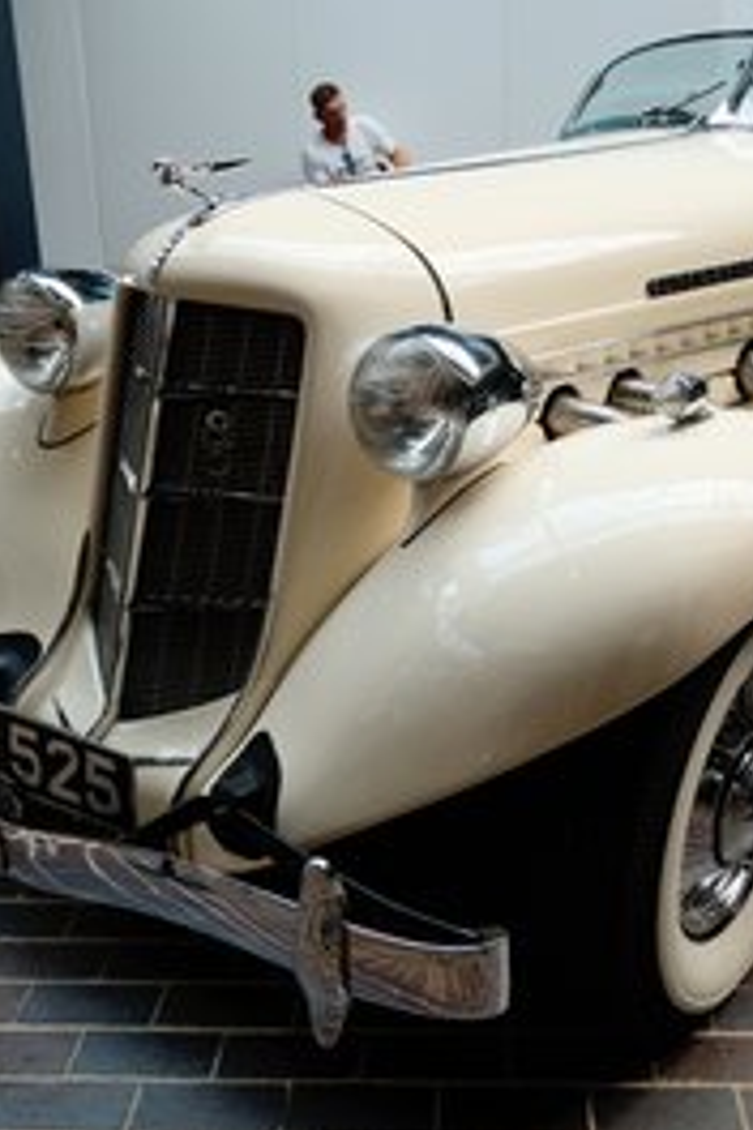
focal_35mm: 41
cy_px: 567
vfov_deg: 47.4
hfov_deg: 32.4
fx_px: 1286
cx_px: 496
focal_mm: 18
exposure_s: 1/125
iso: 400
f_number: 5.6
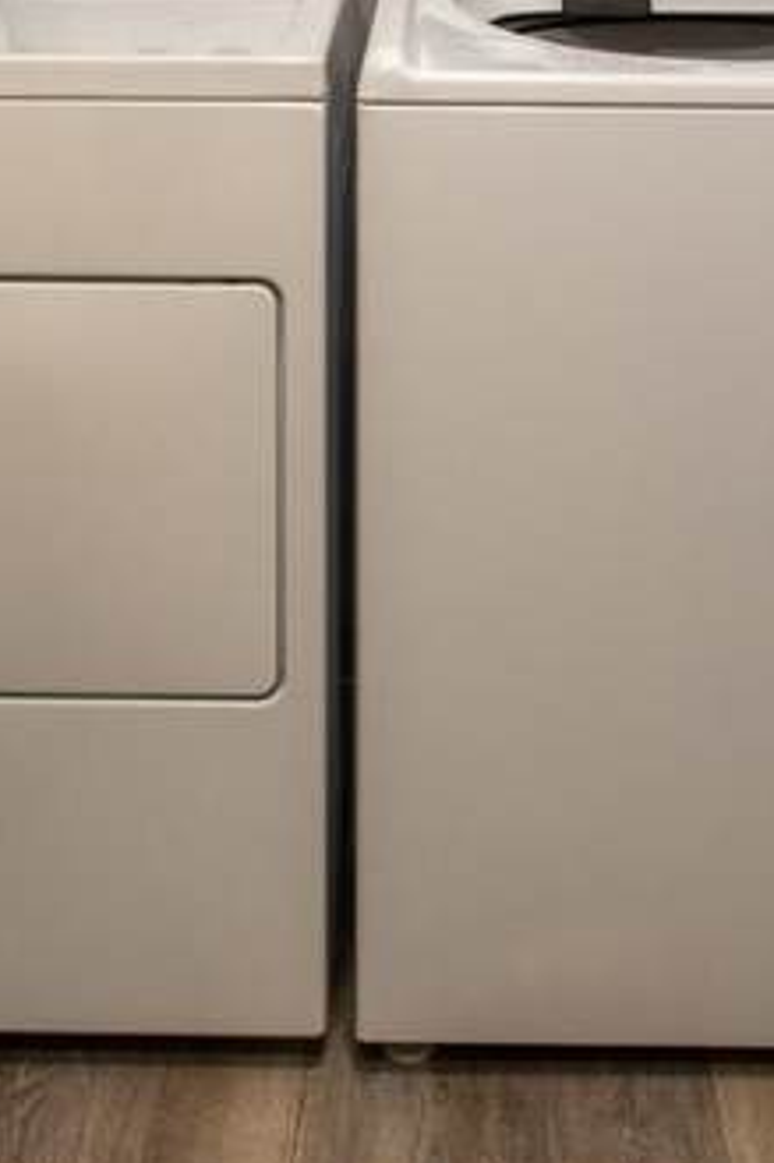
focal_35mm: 70
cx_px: 392
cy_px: -201
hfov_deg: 19.4
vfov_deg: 26.0
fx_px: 2260
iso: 1250
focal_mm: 24
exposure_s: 1/60
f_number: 3.5
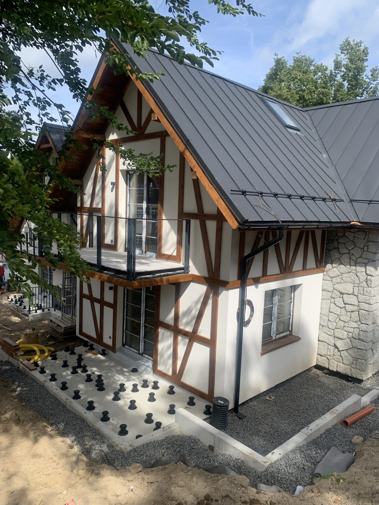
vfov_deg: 67.3
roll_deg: -1.5
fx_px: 380
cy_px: 252
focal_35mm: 26
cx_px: 190
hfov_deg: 53.1
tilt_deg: -7.5
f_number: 1.8
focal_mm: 4.25
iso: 25
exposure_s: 1/1880
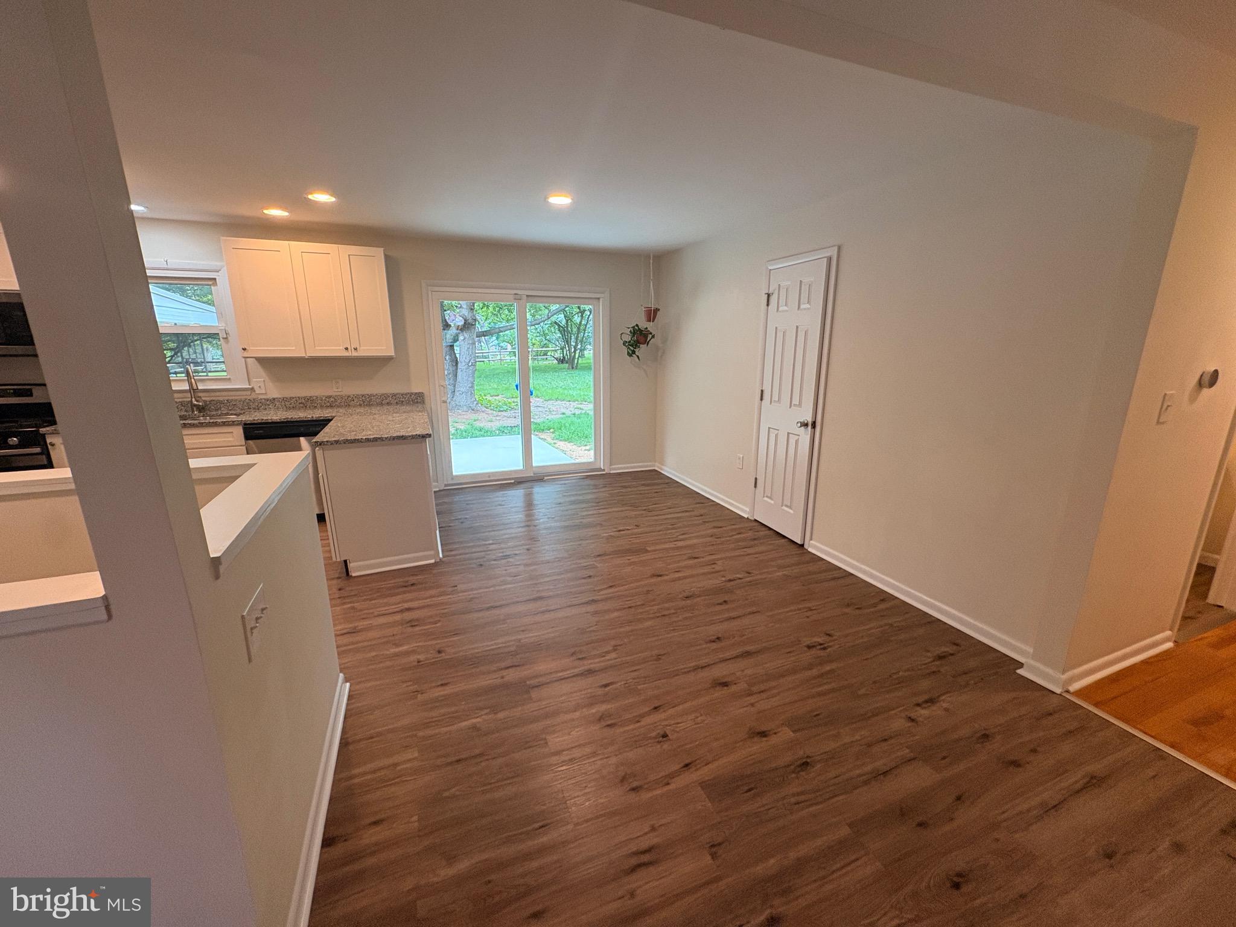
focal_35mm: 14
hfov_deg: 102.1
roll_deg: +0.1
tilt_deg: -13.4
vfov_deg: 85.7
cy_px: 464
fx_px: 500
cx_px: 618
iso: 200
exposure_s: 1/120
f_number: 2.2
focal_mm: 2.22
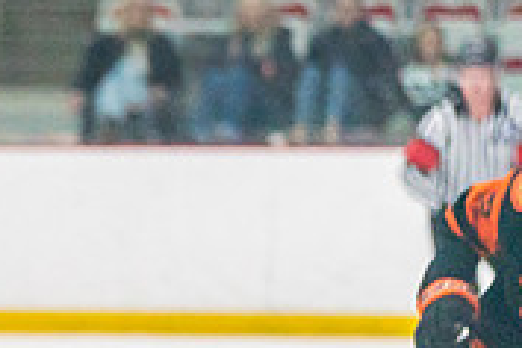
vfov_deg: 1.9
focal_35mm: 731
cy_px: 525
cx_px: -201
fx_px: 10599
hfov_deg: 2.8
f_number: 2.8
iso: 3200
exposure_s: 1/1250
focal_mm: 165
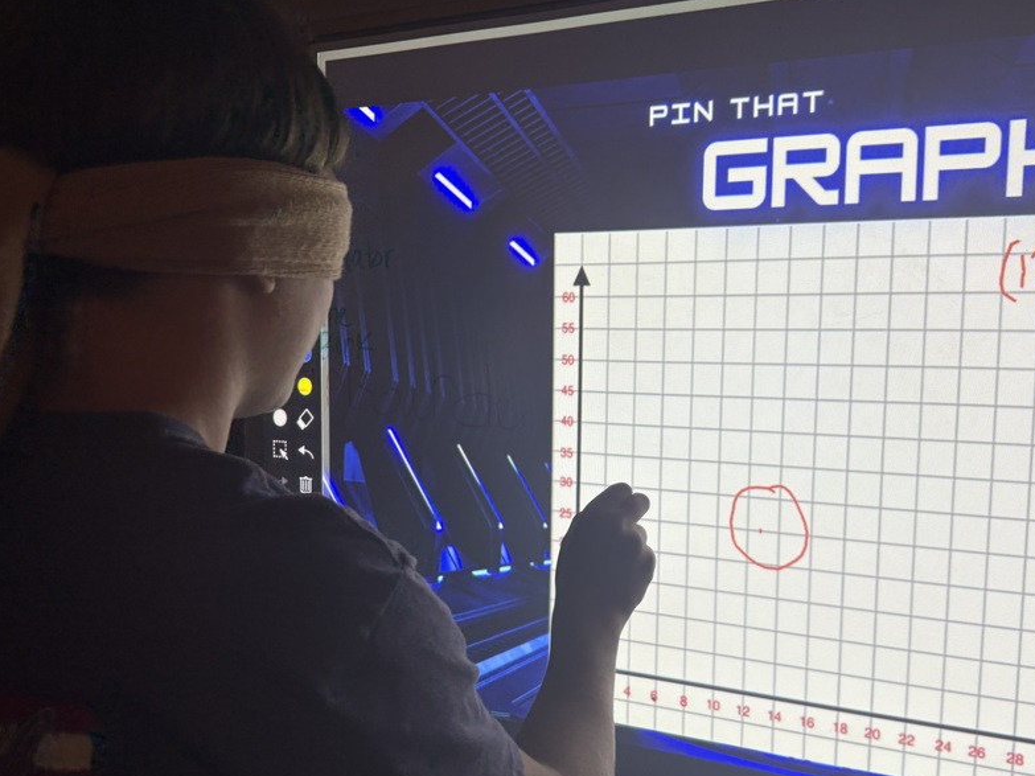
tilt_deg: -5.4
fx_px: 1016
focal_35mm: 34
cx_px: 611
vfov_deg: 41.6
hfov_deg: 53.7
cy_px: 457
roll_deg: -1.2
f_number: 1.6
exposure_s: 1/120
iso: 64
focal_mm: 5.96
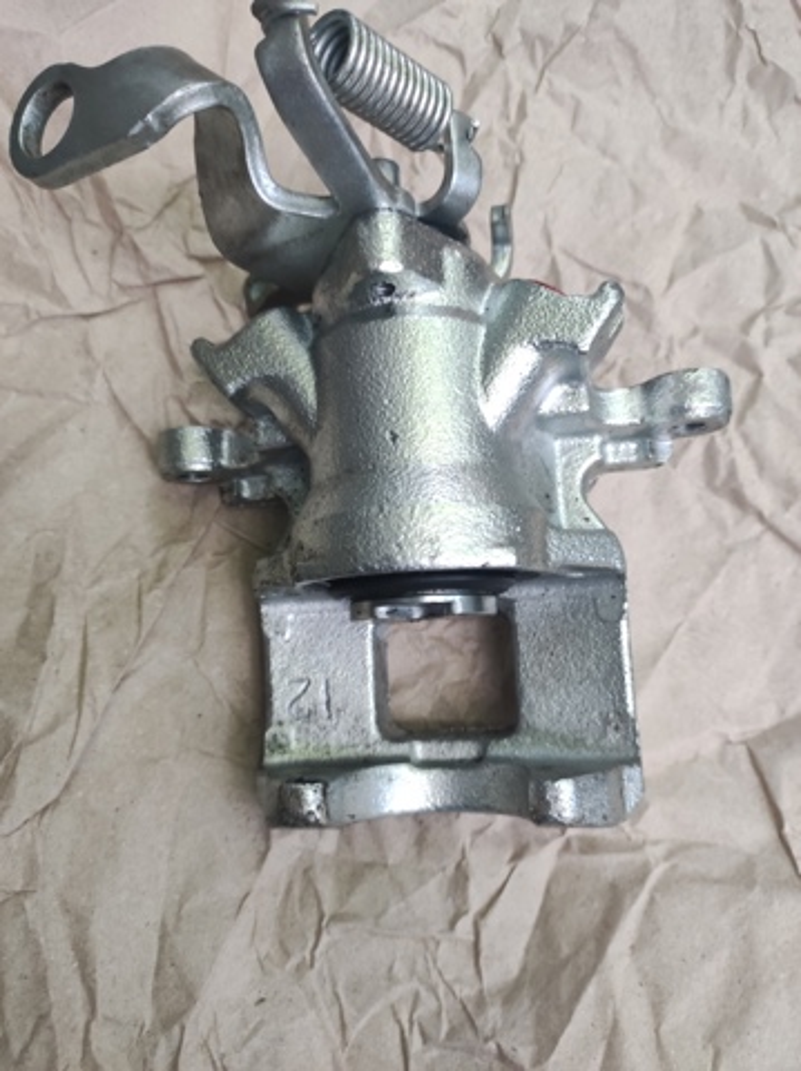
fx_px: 525
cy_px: 536
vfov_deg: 91.1
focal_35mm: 17
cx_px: 400
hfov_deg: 74.6
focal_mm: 4.74
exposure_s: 1/50
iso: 621
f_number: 1.79
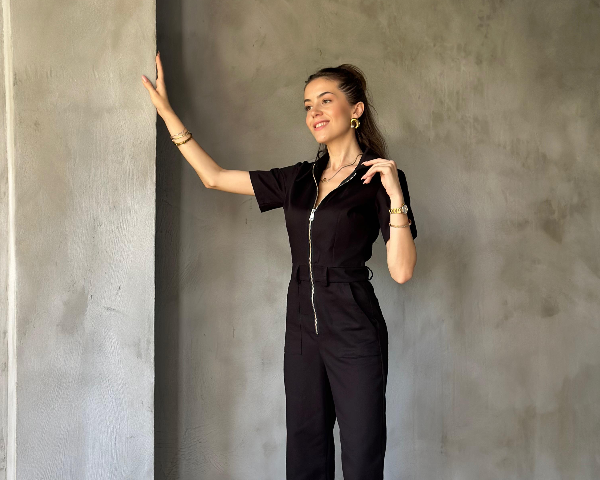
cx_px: 298
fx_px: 1119
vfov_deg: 24.1
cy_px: 302
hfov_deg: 30.0
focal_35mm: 63
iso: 125
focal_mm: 6.86
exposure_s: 1/105
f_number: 1.78
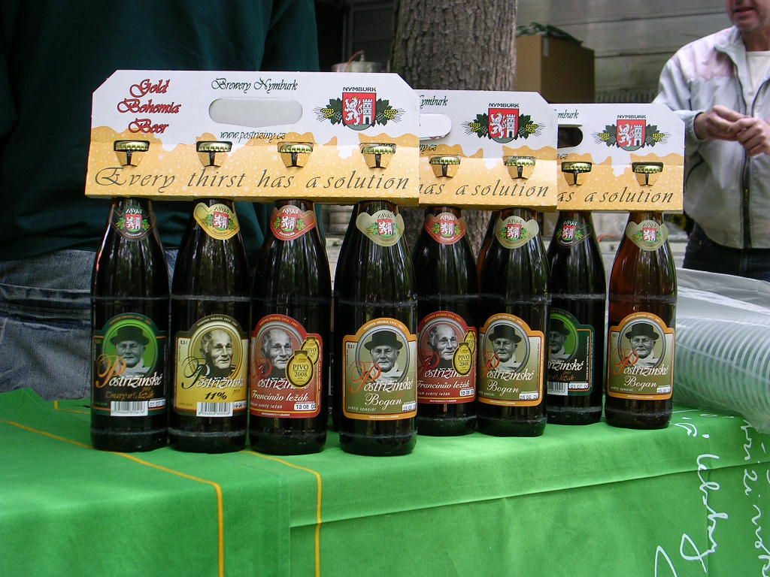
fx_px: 1335
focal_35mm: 60
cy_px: 288
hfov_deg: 32.2
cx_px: 385
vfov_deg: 24.4
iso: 50
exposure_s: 1/41.3
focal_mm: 9.1
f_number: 3.4
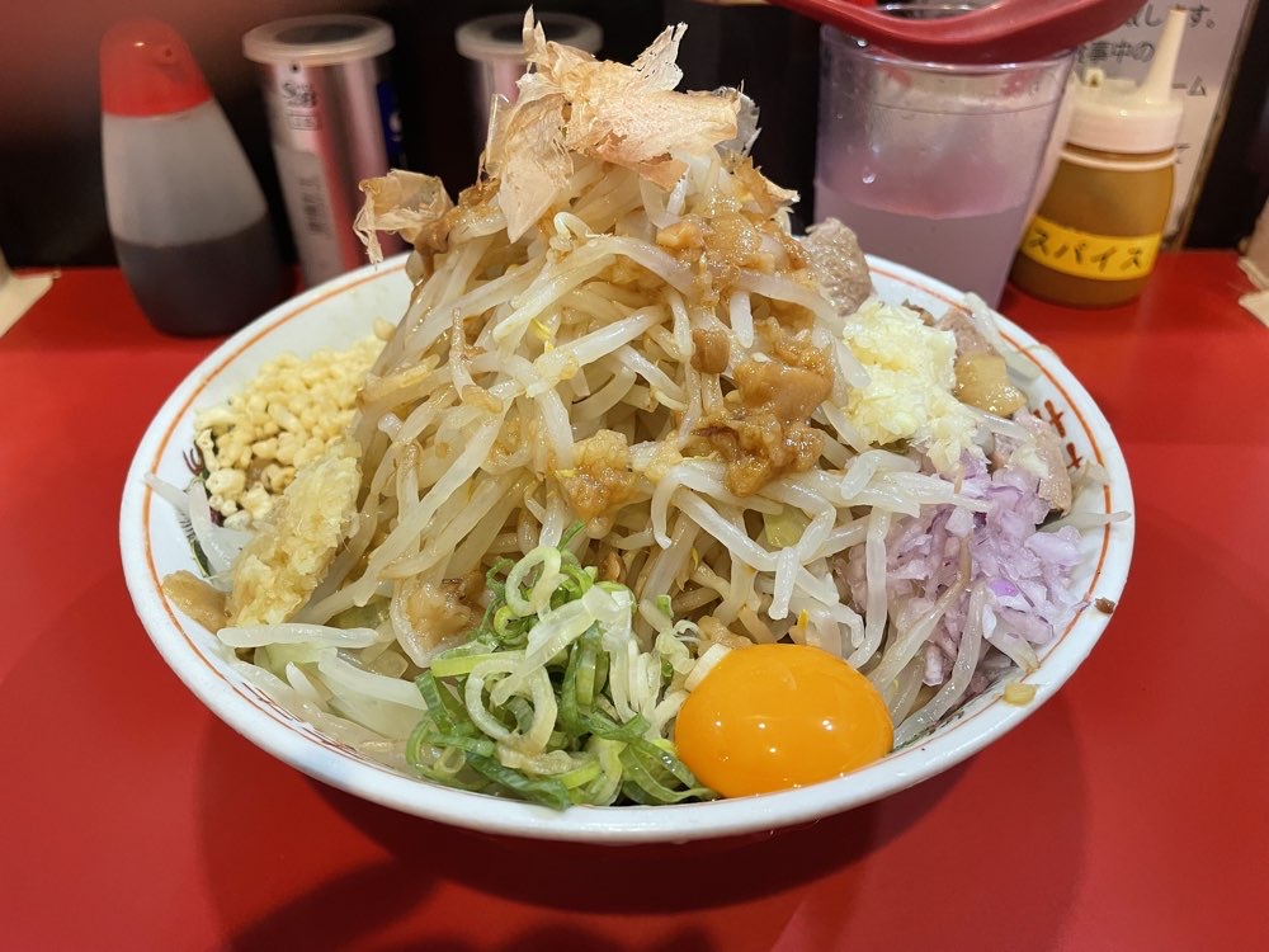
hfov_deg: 67.3
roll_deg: +0.5
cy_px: 476
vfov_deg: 53.1
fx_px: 953
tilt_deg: -36.0
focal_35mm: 26
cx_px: 634
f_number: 1.6
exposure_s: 1/50
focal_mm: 4.2
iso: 160
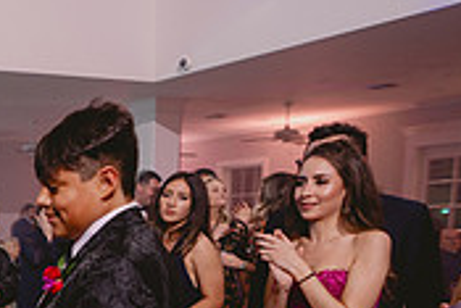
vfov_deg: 24.1
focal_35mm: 53
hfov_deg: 28.6
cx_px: -176
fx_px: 679
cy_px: 330
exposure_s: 1/25
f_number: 3.5
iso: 500
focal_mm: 16
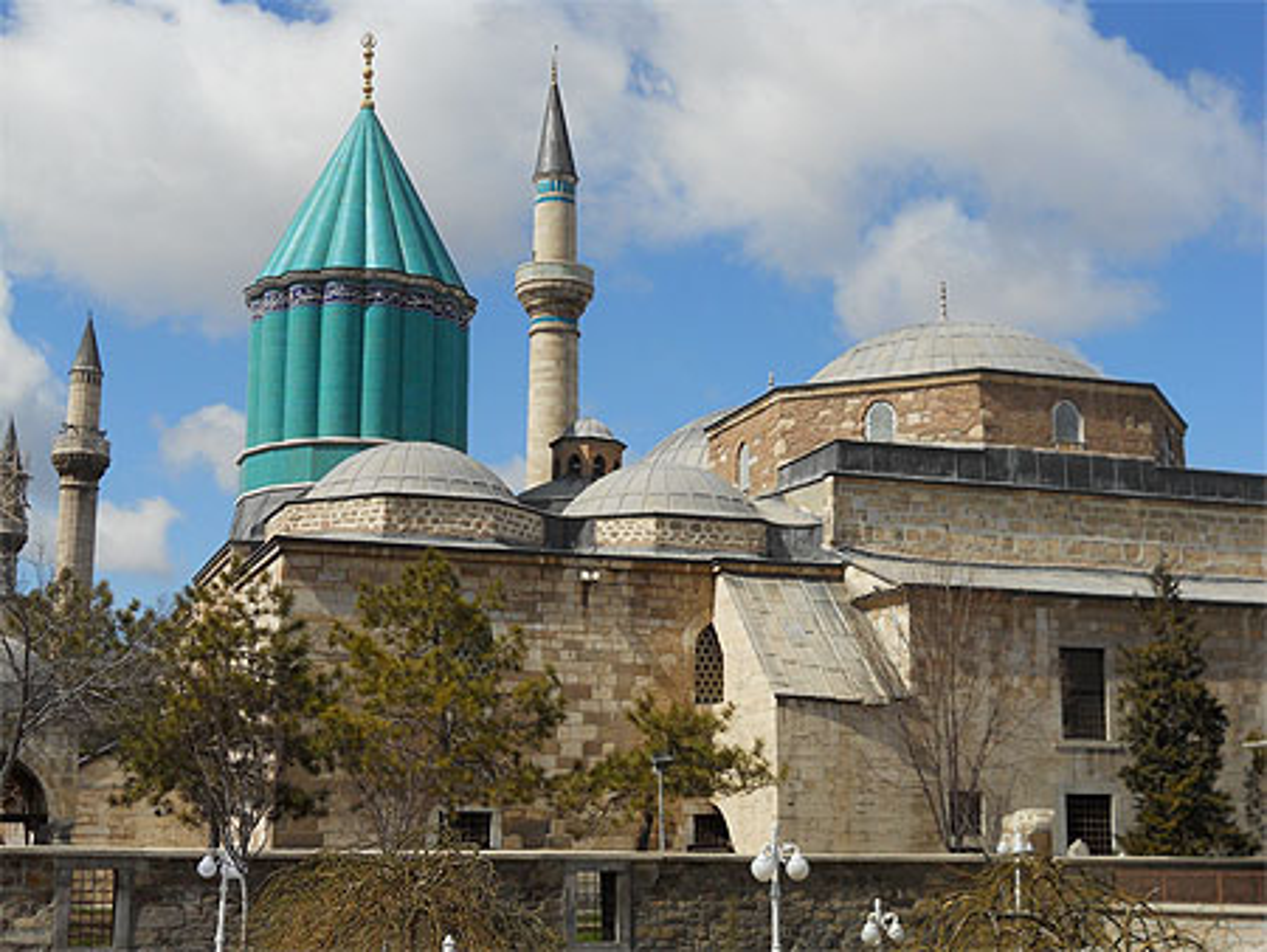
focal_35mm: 54
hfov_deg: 35.5
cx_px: 634
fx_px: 1978
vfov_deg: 27.1
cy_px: 476
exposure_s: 1/1000
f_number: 4.8
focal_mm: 9.8
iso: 80
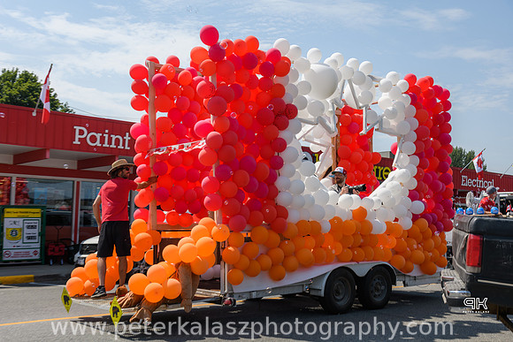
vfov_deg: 35.1
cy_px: 171
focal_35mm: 38
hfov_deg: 50.7
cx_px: 256
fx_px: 542
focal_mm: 38
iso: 64
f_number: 8
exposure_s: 1/250
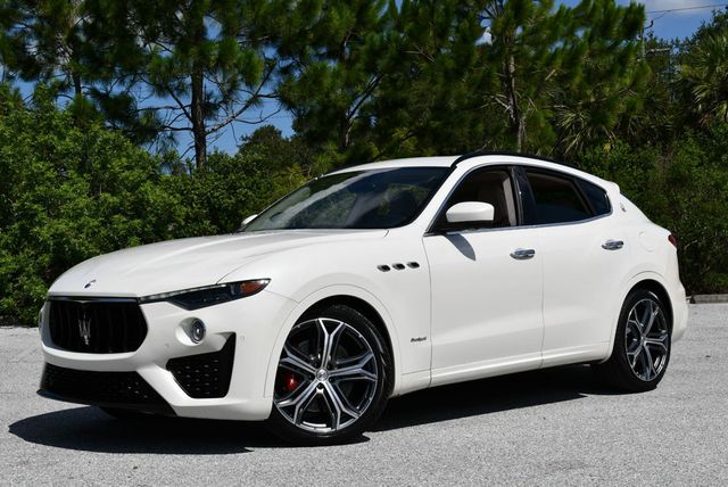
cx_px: 364
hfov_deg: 35.6
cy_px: 244
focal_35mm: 56
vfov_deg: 24.2
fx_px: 1133
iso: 100
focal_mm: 28
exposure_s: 1/400
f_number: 10
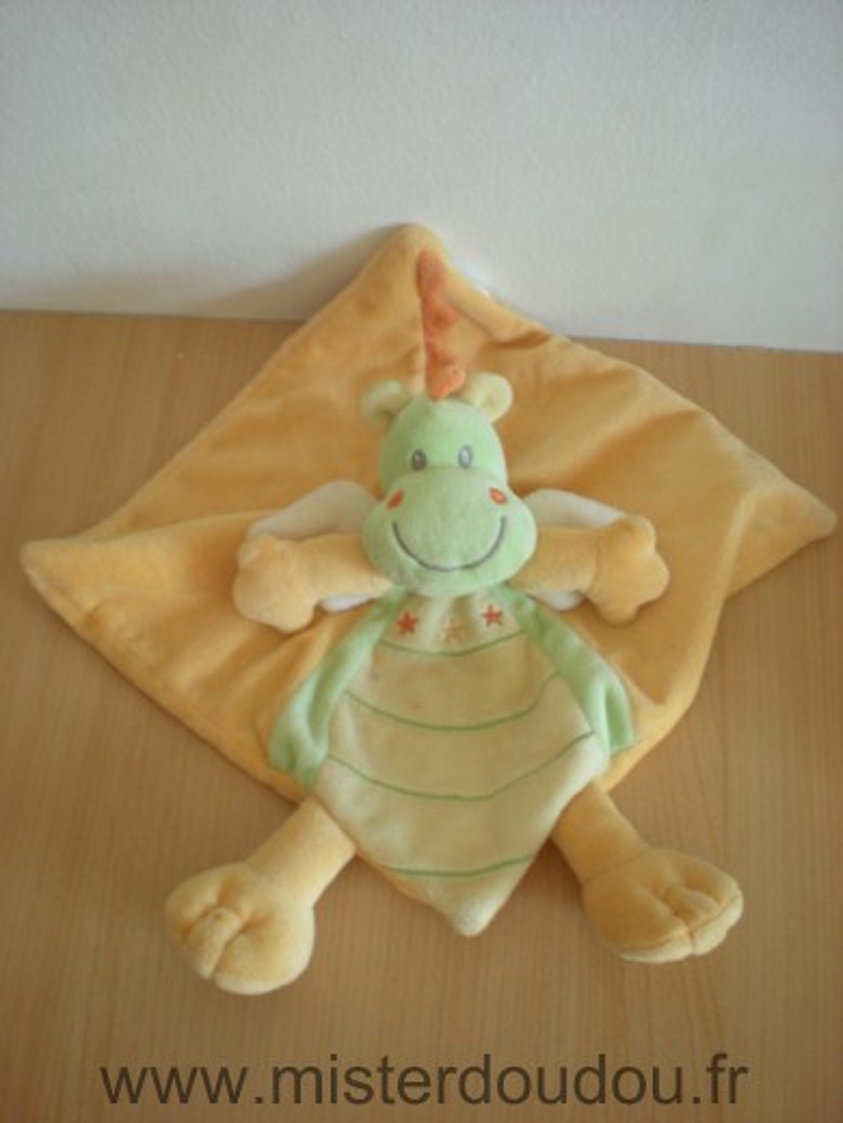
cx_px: 422
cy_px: 562
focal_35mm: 38
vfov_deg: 49.0
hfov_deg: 37.7
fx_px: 1234
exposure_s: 1/10.6
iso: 200
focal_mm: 6.3
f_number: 3.1
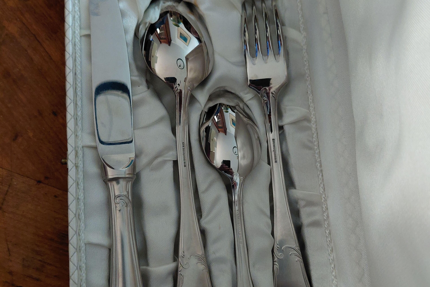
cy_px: 169
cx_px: 214
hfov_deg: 54.4
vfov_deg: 37.7
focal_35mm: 35
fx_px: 418
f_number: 1.8
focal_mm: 4.69
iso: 500
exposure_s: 1/24
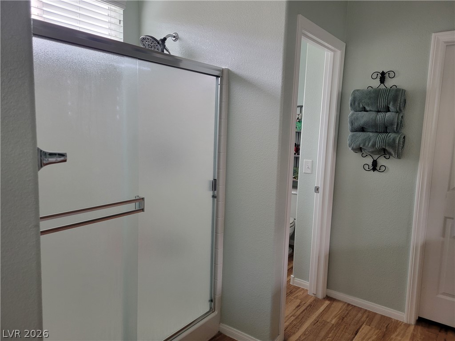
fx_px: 342
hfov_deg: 67.3
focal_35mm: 26
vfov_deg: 53.1
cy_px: 170
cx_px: 228
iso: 250
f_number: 1.8
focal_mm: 5.4
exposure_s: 1/120
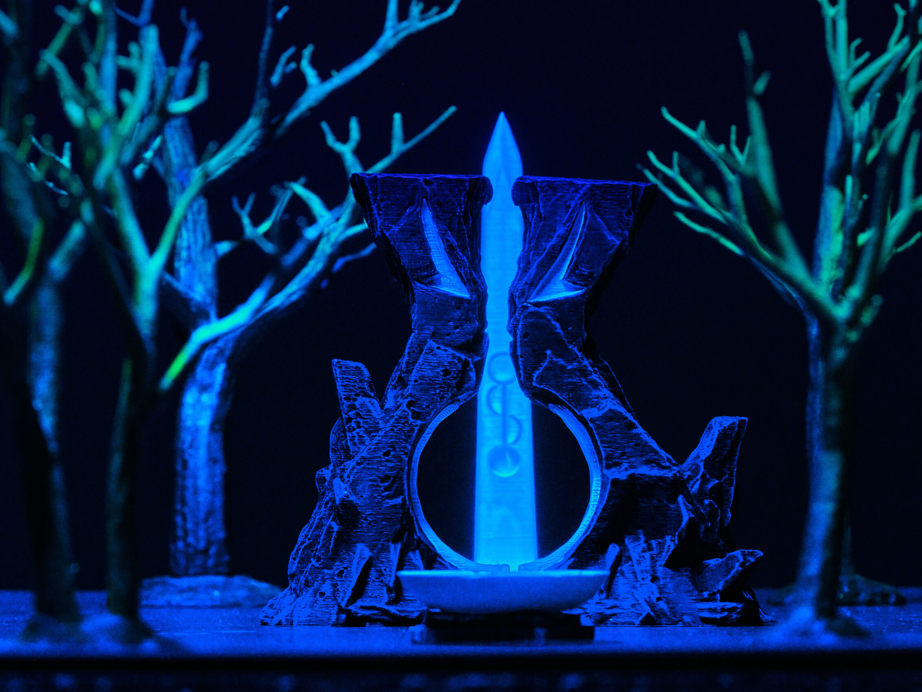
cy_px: 345
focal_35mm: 160
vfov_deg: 9.3
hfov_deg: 12.3
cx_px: 499
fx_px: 4261
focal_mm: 98.2
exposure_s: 1/8
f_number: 11
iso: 1600
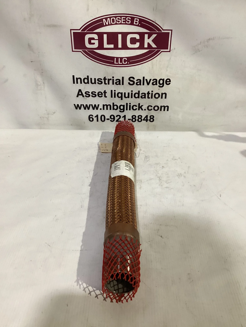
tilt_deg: -31.3
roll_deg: +1.7
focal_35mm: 31
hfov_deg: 45.4
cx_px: 123
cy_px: 164
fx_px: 294
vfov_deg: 58.4
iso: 160
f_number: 2.4
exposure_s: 1/50
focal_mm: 3.3
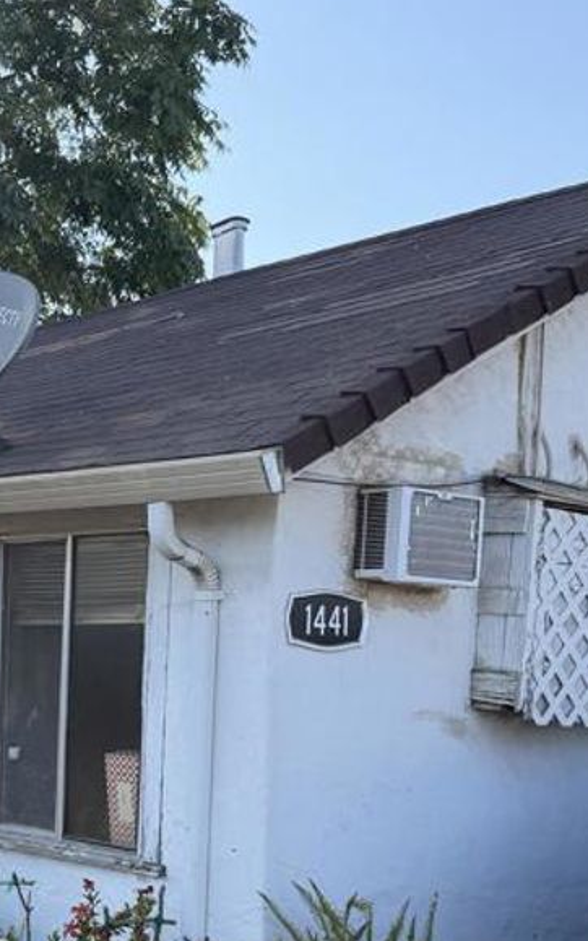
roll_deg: -2.0
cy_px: 757
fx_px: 1538
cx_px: 13
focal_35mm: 60
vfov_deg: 33.0
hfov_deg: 21.0
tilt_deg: -3.2
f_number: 1.78
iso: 100
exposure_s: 1/2232
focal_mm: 6.76
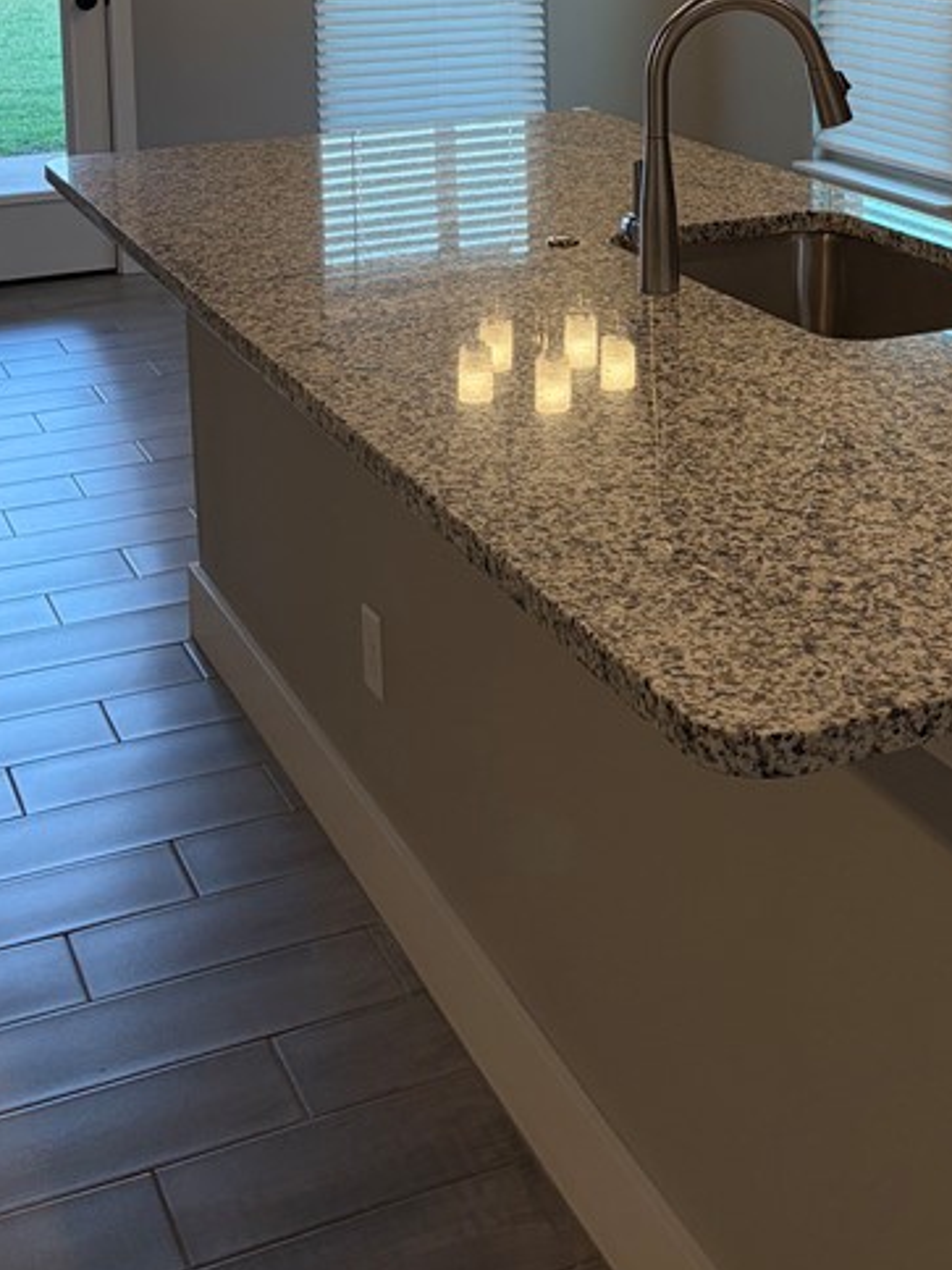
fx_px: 2017
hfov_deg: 26.3
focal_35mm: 55
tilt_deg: -7.1
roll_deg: +1.0
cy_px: 37
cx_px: 682
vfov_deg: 32.5
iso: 125
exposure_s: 1/140
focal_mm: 5.96
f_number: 1.6
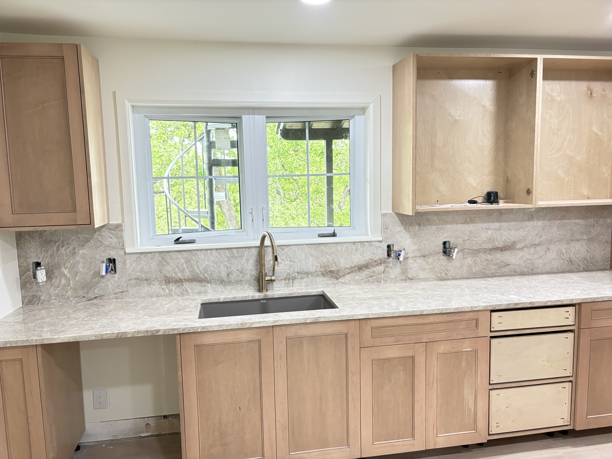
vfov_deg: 53.1
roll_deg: +1.7
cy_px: 230
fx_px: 460
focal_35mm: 26
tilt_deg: -6.2
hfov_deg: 67.3
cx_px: 306
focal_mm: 5.96
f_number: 1.6
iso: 250
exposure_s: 1/60
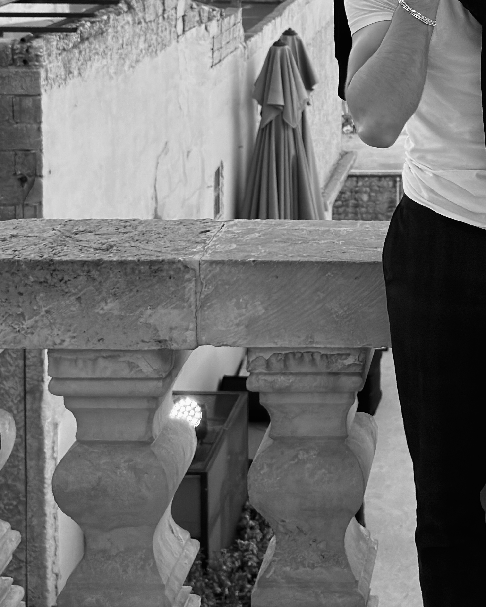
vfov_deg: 23.0
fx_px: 1403
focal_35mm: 78
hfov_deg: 19.1
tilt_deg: -4.3
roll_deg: -1.5
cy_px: -56
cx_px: 488
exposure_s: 1/932
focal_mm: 6.76
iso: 100
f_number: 1.78
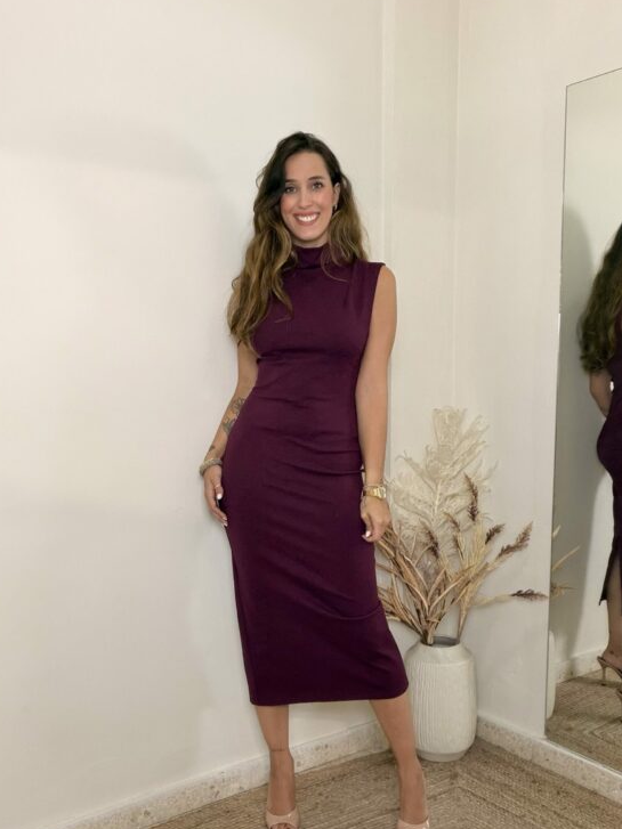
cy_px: 441
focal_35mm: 33
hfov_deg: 42.9
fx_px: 791
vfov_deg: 55.3
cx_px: 308
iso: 160
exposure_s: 1/50
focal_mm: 2.71
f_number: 1.9
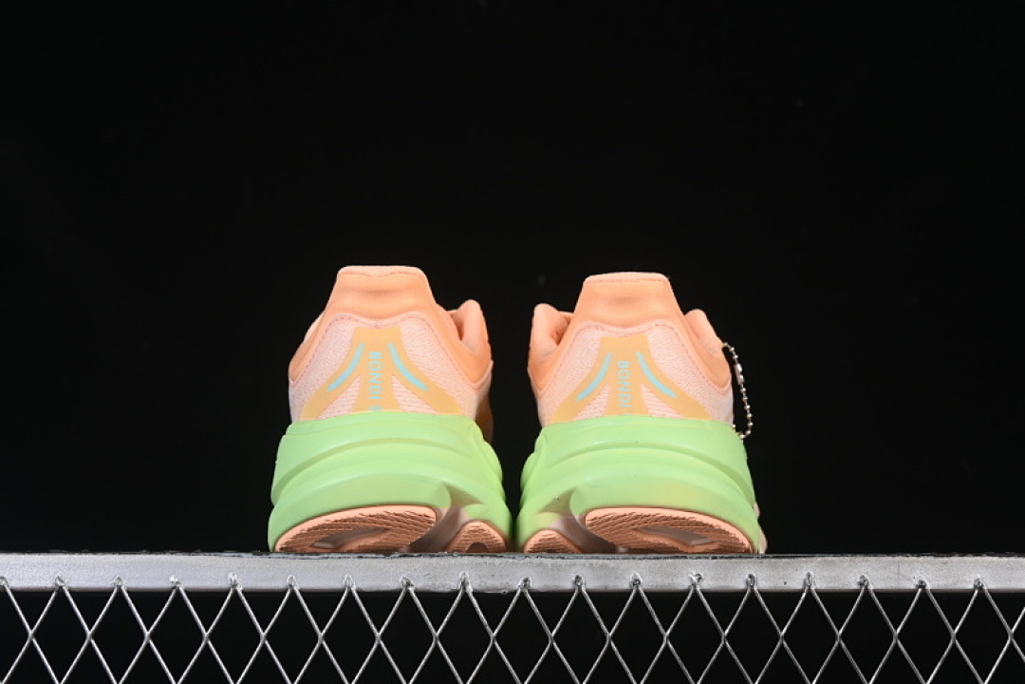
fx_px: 2135
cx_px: 512
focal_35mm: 75
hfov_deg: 27.0
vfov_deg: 18.2
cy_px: 342
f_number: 8
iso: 160
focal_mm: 50
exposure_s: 1/80
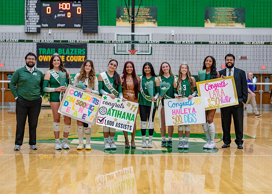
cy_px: 101
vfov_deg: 22.2
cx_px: 132
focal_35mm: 64
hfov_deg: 30.8
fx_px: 494
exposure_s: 1/500
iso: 640
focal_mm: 50
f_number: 1.8
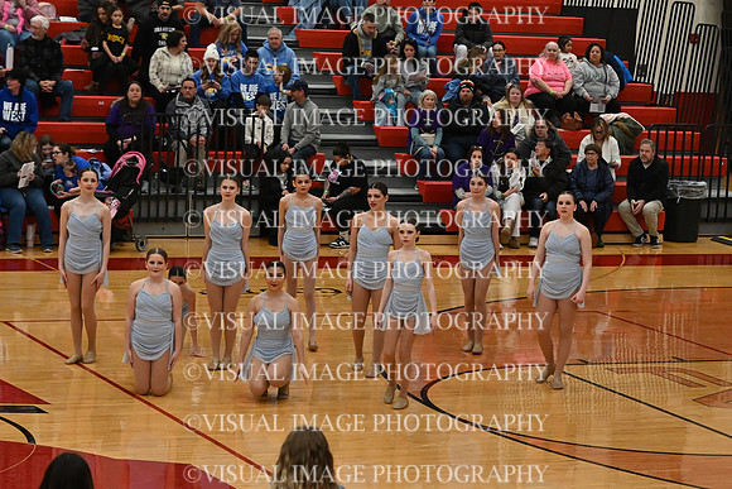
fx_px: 2501
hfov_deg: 16.6
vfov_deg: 11.2
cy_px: 244
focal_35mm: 123
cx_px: 366
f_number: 4
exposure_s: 1/400
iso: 5000
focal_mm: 82
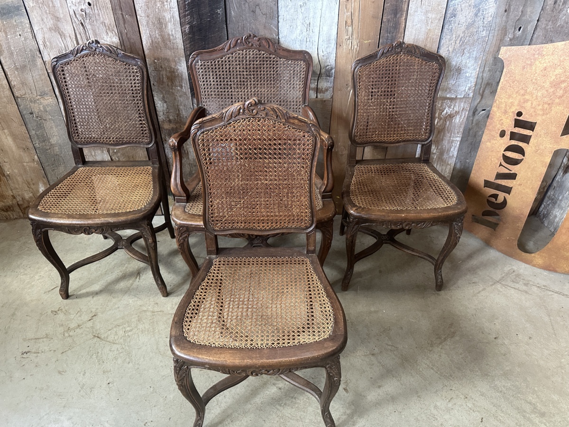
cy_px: 214
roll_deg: -0.3
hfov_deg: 71.6
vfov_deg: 56.8
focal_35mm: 24
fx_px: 394
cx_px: 284
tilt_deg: -37.3
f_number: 1.78
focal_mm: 6.86
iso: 500
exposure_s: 1/60
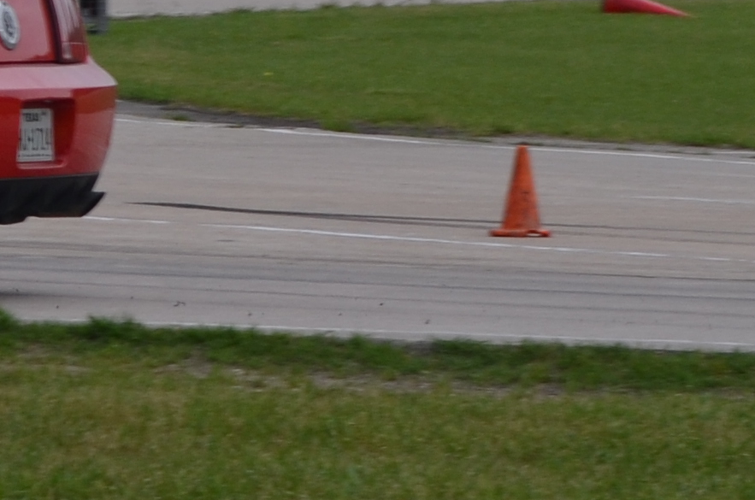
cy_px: -505
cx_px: -793
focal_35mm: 402
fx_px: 8414
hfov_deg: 5.0
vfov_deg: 3.4
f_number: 8
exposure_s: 1/250
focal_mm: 48
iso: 180
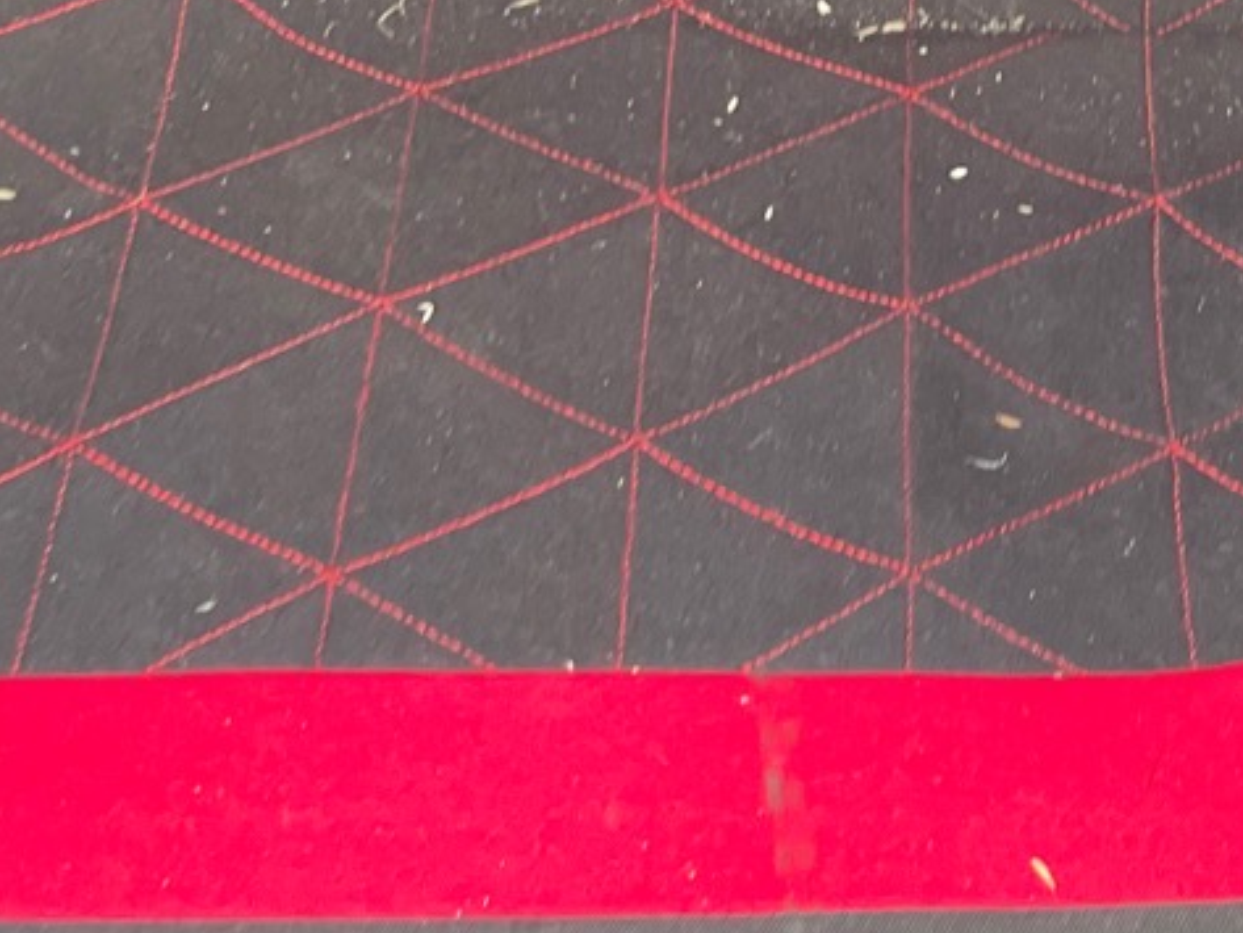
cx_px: 1225
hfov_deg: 19.3
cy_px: -636
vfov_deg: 13.7
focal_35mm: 99
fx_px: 3556
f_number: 1.6
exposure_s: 1/65
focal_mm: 4.2
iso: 125
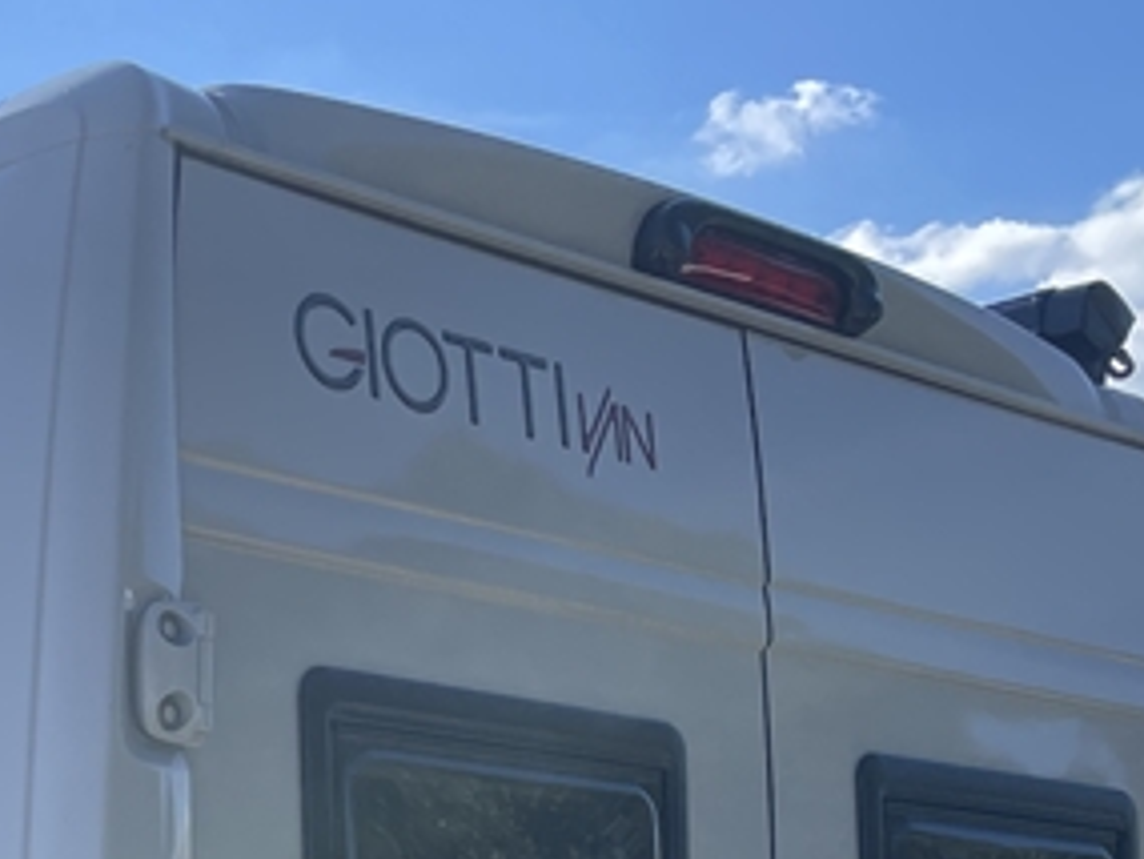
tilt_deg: -5.6
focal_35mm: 82
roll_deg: -0.6
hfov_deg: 22.5
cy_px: 1319
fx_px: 2711
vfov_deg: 16.3
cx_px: -96
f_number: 1.6
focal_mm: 4.2
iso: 32
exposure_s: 1/2132
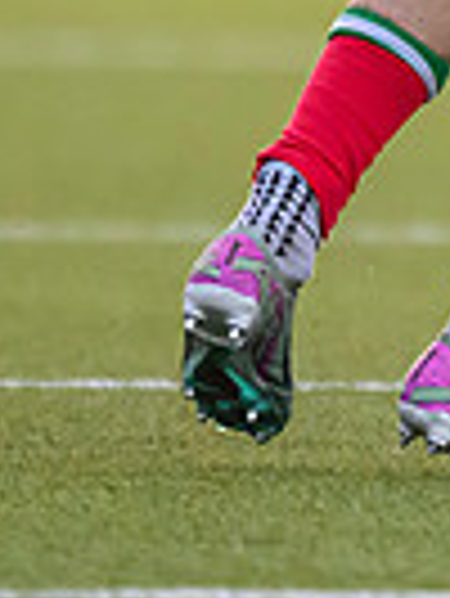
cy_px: -280
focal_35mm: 3395
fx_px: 58752
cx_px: 1150
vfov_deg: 0.6
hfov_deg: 0.4
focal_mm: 560
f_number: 4
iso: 3200
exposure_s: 1/1250
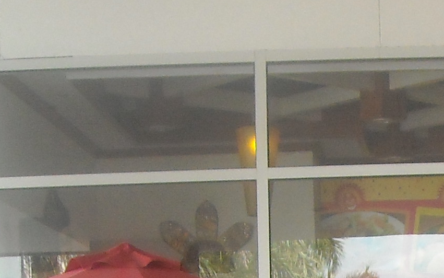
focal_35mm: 134
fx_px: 1622
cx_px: 545
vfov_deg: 9.2
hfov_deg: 15.0
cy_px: 547
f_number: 2.8
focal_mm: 5.7
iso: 218
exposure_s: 1/250
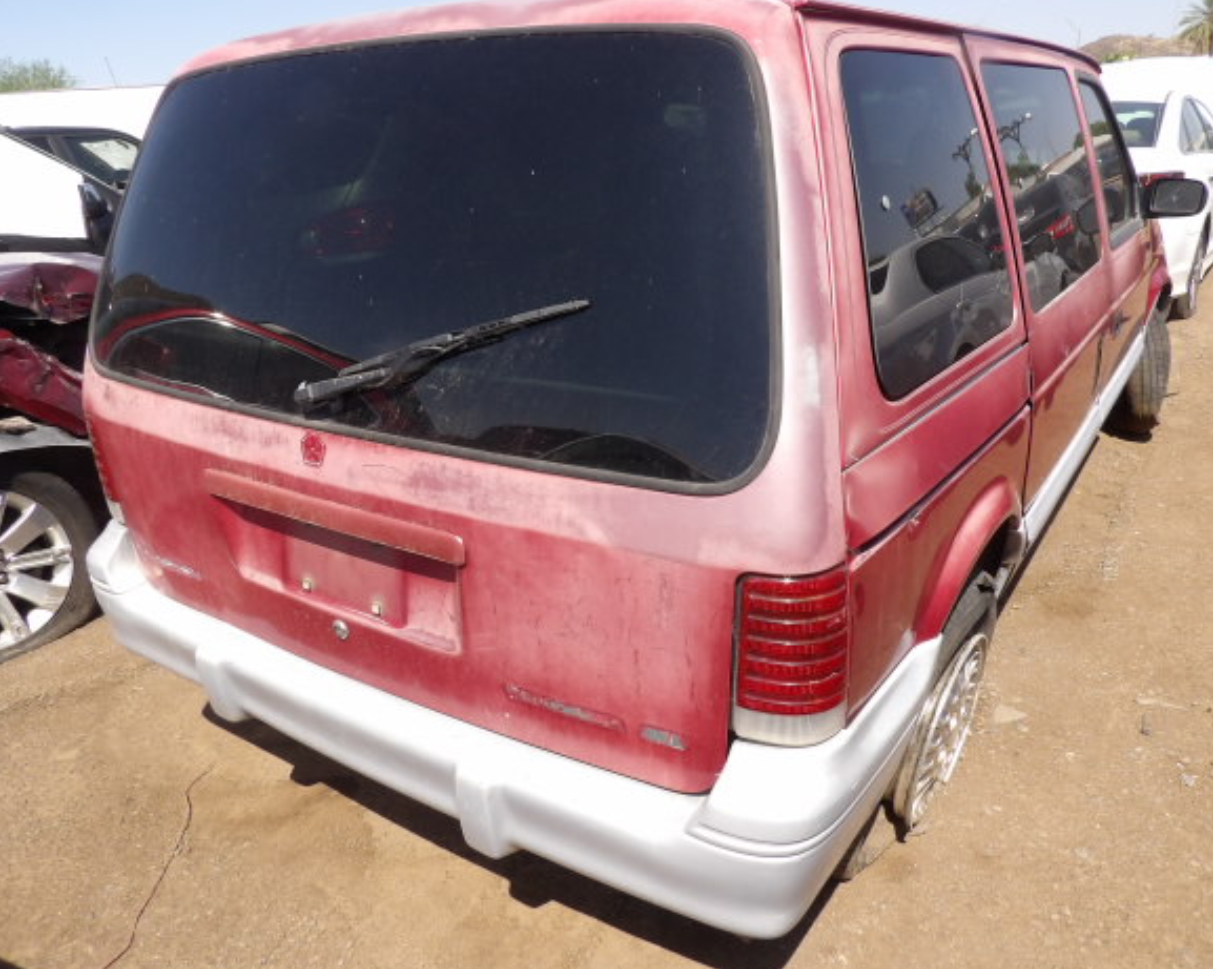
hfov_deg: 66.0
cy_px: 477
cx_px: 631
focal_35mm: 26
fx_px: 933
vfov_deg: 54.9
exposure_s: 1/510
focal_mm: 4.3
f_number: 4.6
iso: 100
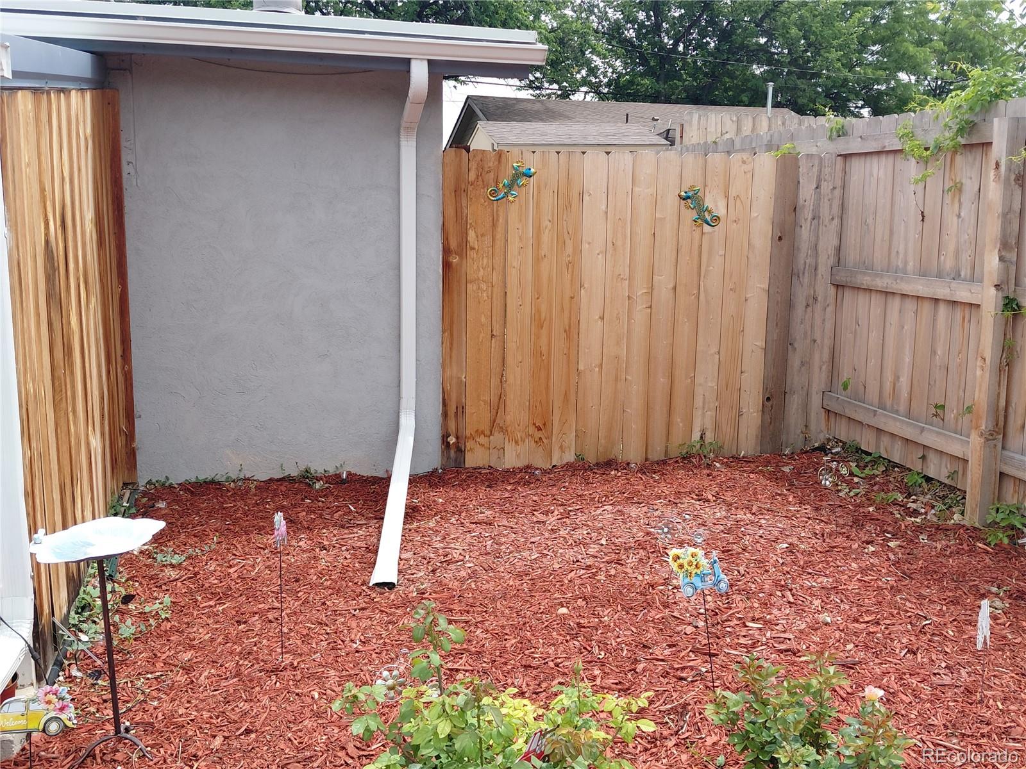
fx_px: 741
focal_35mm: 25
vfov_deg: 54.9
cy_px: 384
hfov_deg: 69.4
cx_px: 513
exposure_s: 1/1352
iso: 50
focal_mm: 4.69
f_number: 1.8
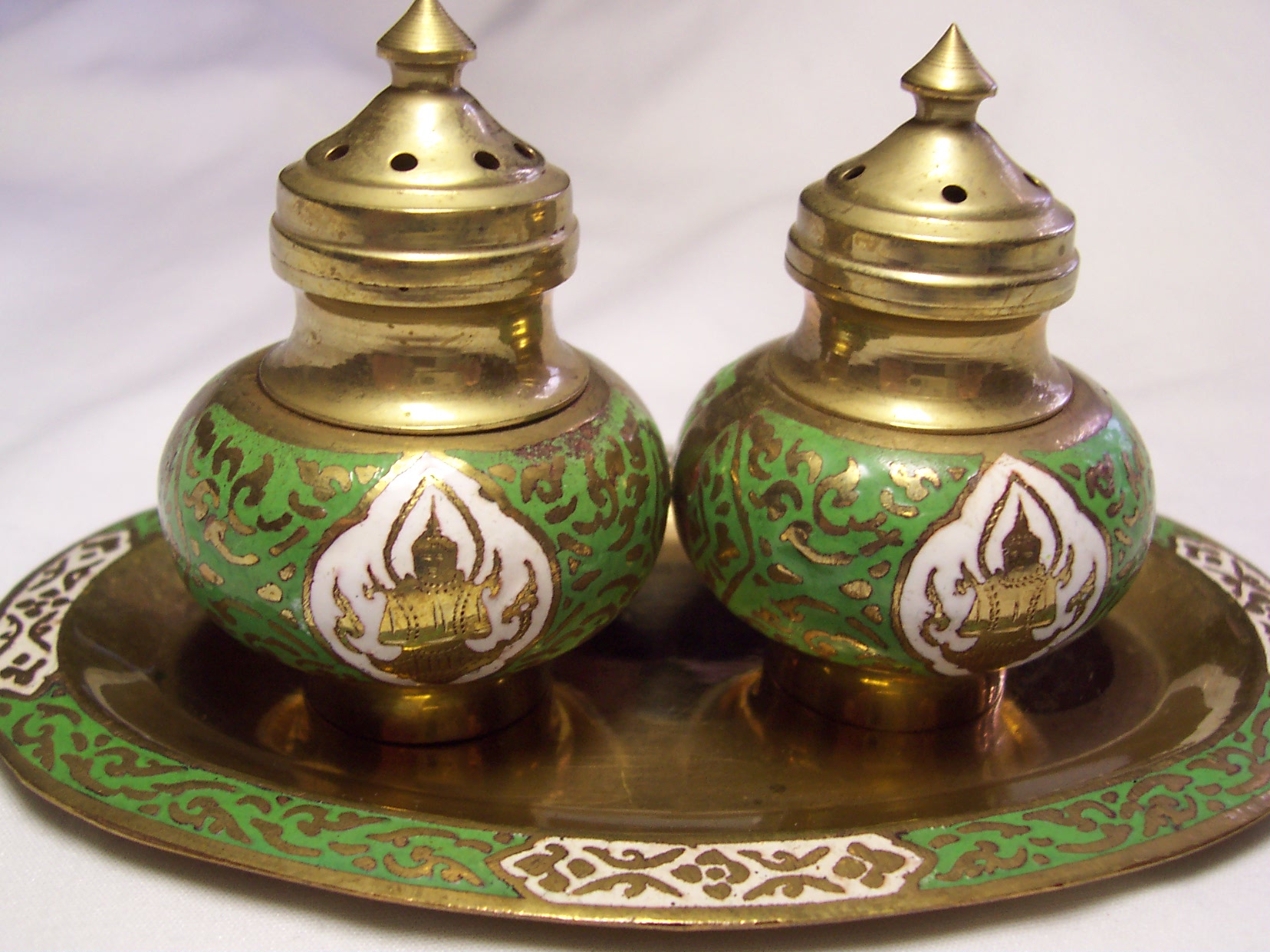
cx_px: 635
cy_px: 476
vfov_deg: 38.7
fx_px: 1357
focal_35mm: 37
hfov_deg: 50.1
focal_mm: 5.6
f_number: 2.8
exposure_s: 1/45
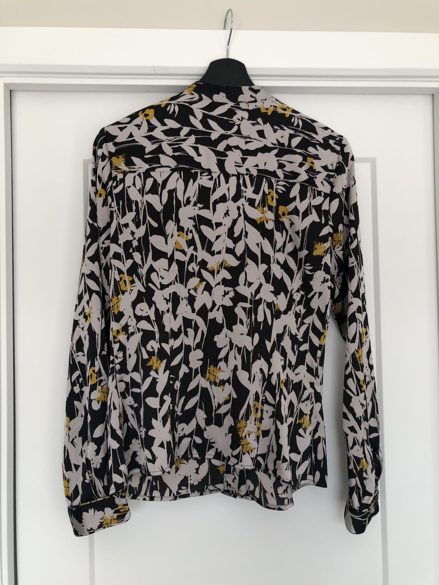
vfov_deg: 63.4
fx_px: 473
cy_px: 292
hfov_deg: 49.7
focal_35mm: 28
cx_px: 220
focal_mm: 4
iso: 50
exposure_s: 1/120
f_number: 1.8
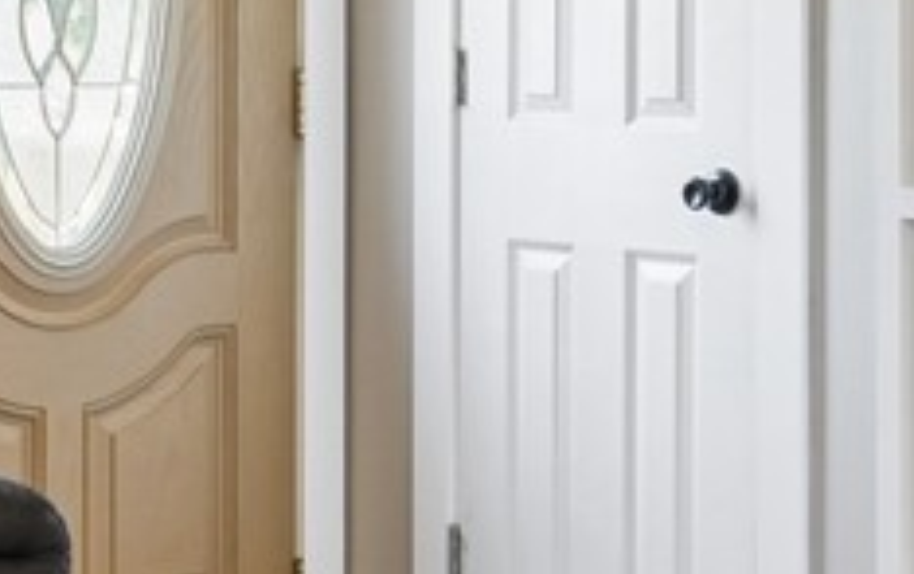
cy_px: -21
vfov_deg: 11.0
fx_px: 2944
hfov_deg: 17.5
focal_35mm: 118
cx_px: 174
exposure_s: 1/6
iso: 400
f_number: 10
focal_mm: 16
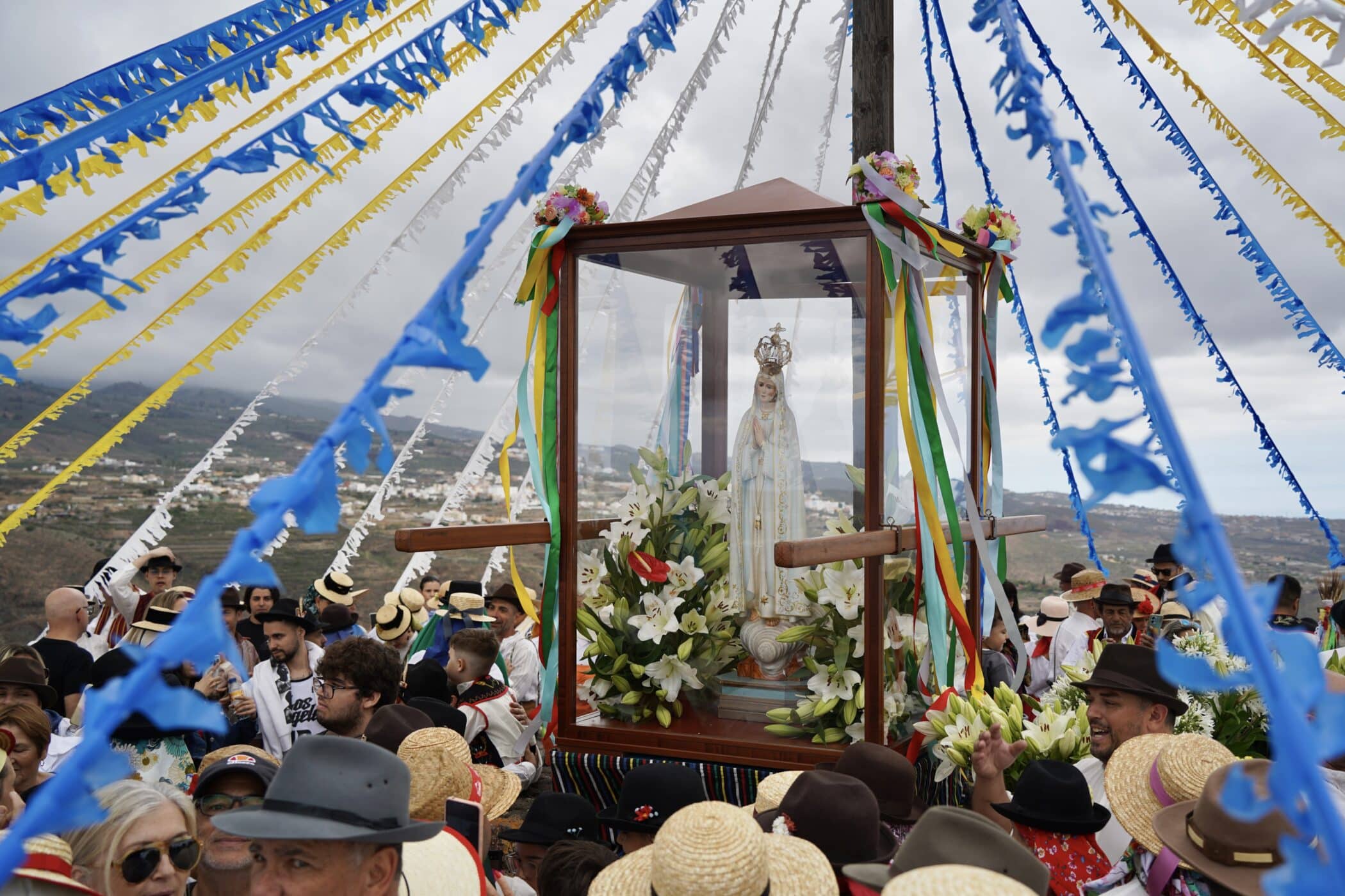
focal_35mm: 37
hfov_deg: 51.9
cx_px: 672
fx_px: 1382
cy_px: 448
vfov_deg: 35.9
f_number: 4.5
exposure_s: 1/320
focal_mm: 37
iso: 100
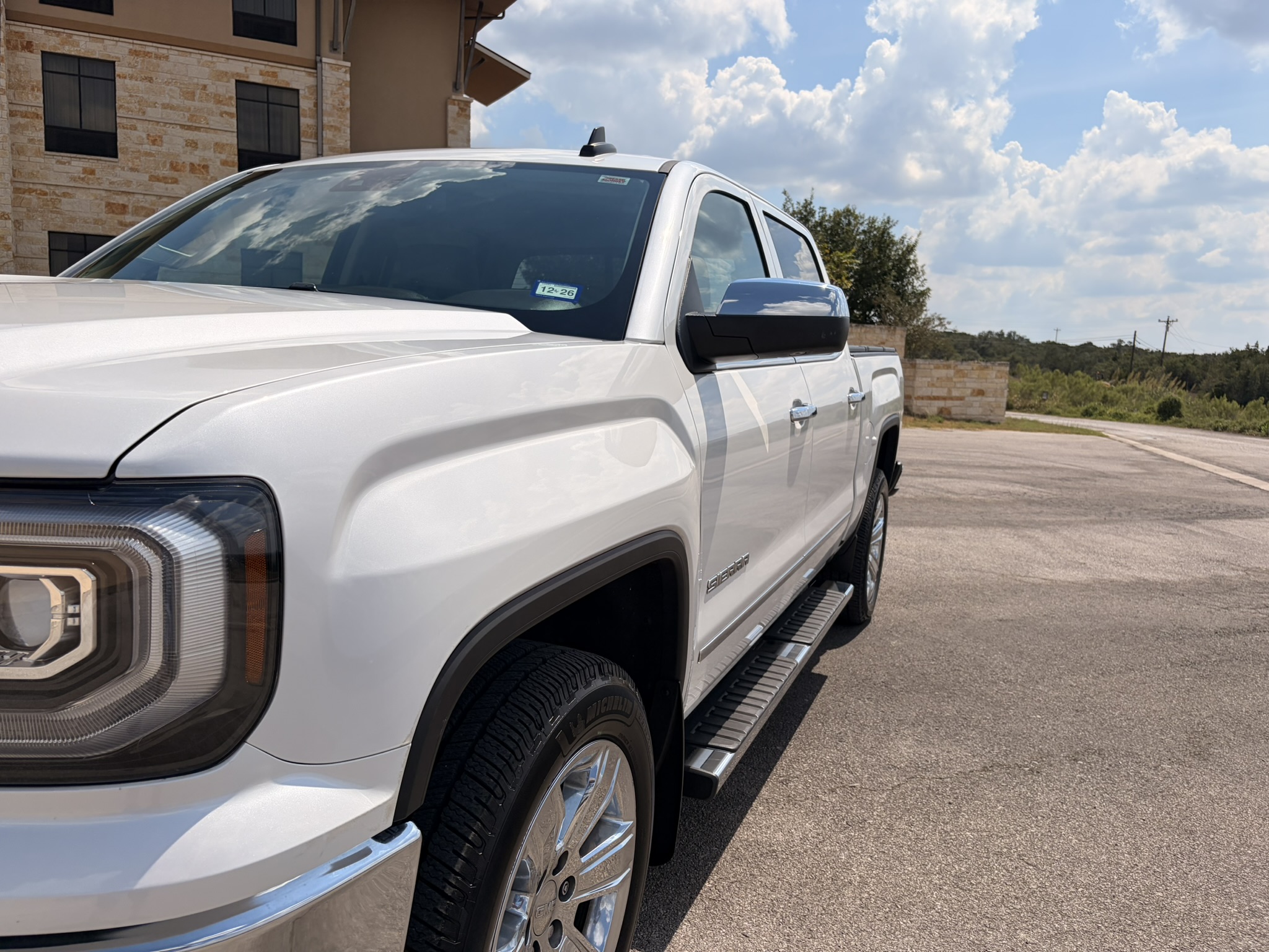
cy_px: 476
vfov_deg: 53.1
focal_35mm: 26
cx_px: 634
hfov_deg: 67.3
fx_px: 953
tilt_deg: -6.0
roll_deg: -0.9
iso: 50
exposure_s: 1/10101
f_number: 1.6
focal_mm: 5.96
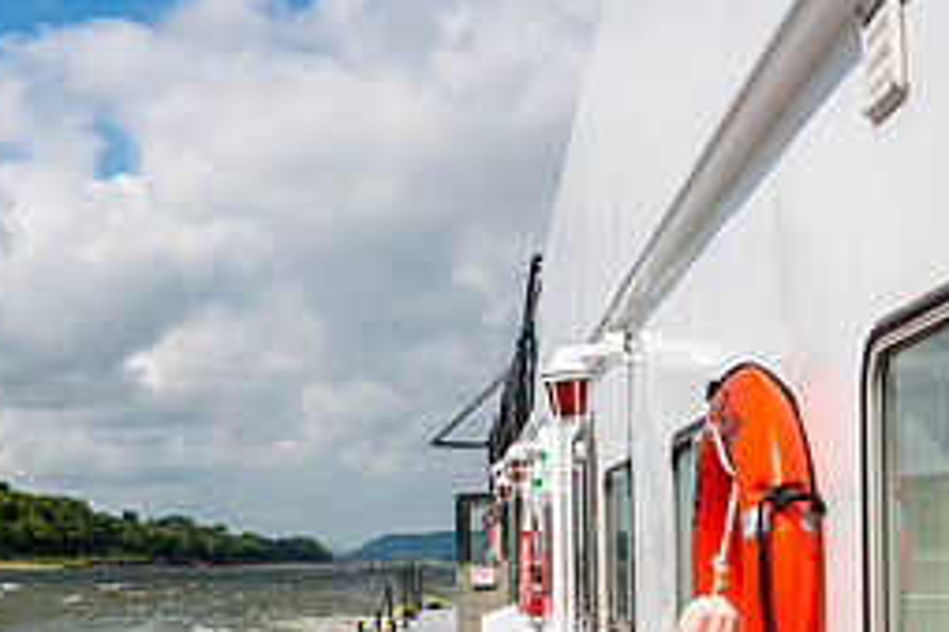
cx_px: -19
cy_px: 537
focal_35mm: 64
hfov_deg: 29.2
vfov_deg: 20.9
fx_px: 1686
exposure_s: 1/320
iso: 100
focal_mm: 28
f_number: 10
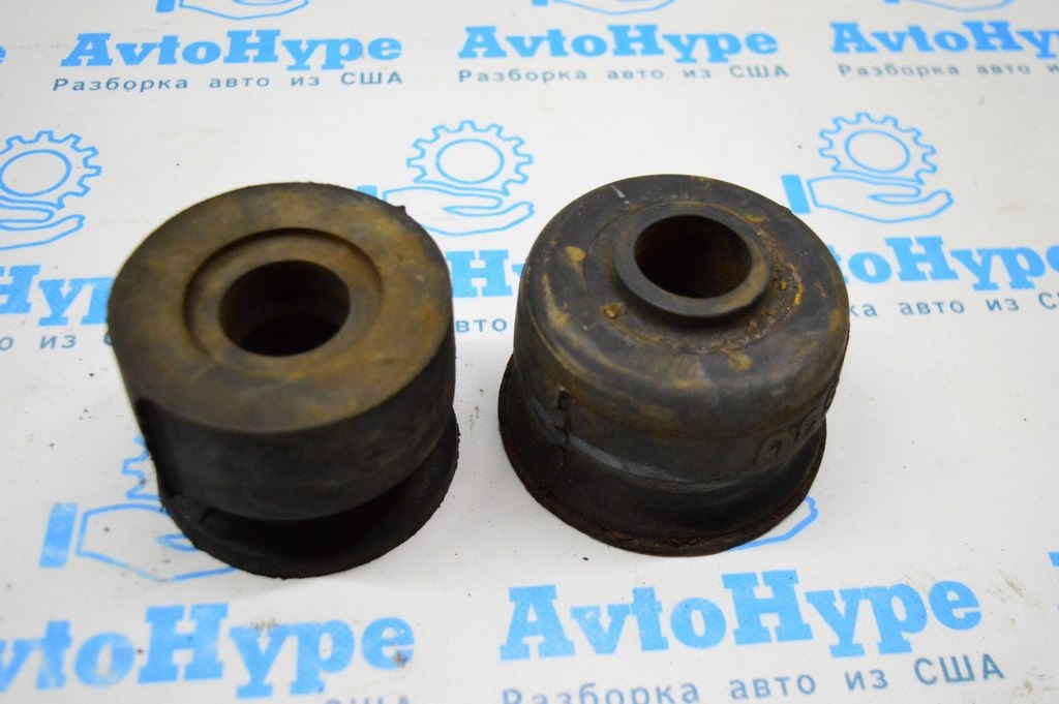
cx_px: 530
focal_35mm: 40
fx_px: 1190
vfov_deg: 33.0
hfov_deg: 48.0
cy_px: 352
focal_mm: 27
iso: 3200
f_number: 4
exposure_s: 1/320
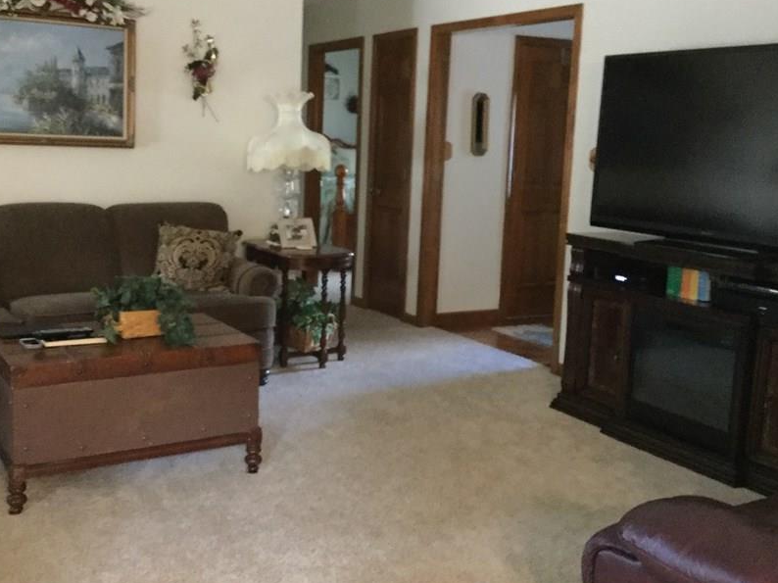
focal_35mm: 40
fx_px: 899
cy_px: 252
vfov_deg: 35.9
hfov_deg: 46.6
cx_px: 317
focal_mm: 3.3
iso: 500
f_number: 2.4
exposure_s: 1/15
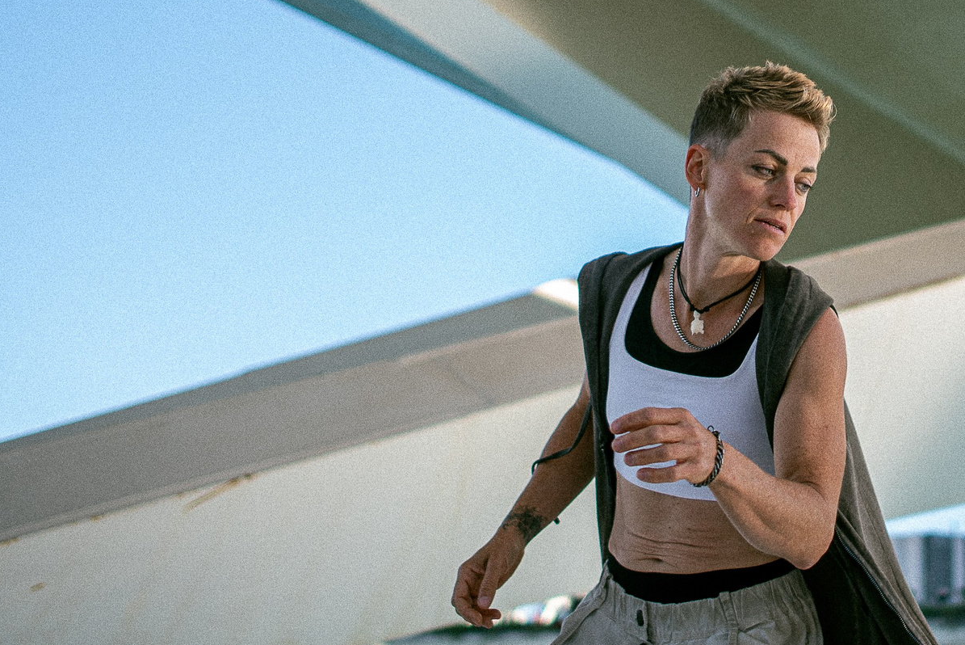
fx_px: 1609
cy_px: 60
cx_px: 772
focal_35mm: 60
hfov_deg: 32.5
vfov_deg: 22.1
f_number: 1.8
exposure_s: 1/1600
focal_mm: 28
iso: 250
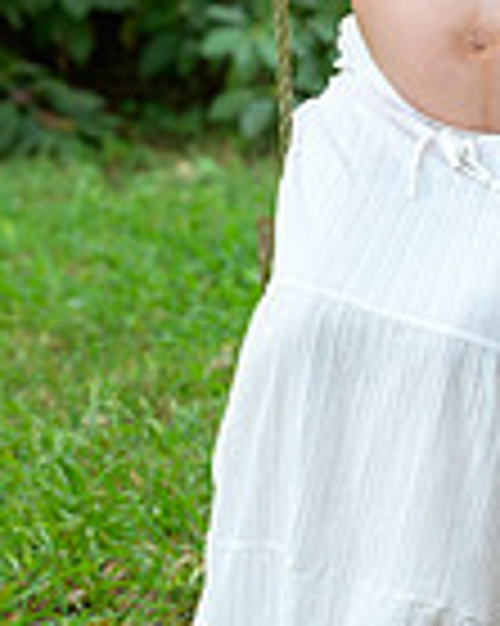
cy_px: 99
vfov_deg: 6.1
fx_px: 5907
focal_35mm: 319
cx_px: 455
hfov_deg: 4.8
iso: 1250
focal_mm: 105
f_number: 4
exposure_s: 1/125
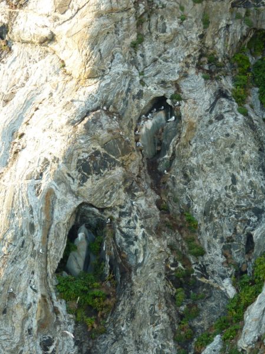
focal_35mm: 196
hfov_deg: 7.6
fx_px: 2001
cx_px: 132
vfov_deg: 10.1
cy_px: 177
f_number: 4.5
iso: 80
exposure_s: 1/80
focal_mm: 32.1
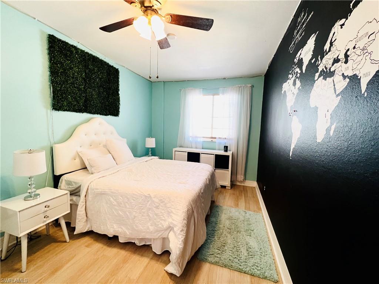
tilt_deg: -5.9
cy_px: 142
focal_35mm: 13
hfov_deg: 106.2
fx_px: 142
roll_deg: -2.1
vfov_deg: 89.9
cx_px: 190
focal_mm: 1.57
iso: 500
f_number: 1.8
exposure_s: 1/60
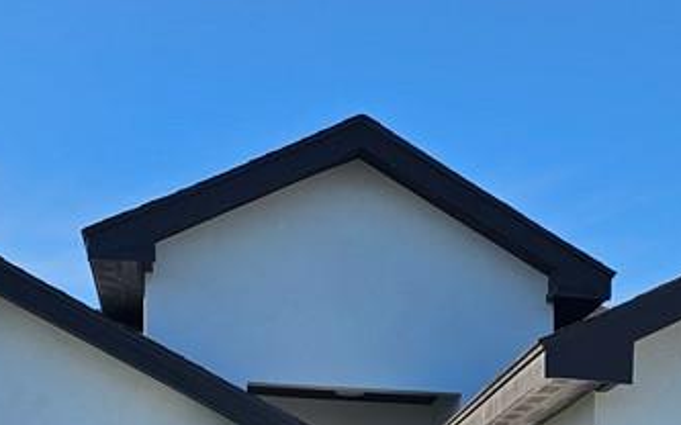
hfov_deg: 26.9
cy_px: 687
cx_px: 560
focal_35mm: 75
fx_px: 1392
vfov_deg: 15.6
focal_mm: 6.3
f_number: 1.7
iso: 10
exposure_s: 1/692
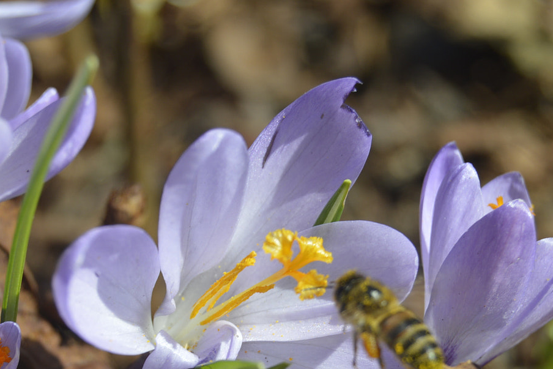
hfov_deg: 14.1
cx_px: 326
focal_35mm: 146
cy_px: 307
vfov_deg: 9.4
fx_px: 2241
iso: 100
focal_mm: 55
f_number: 8
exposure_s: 1/250
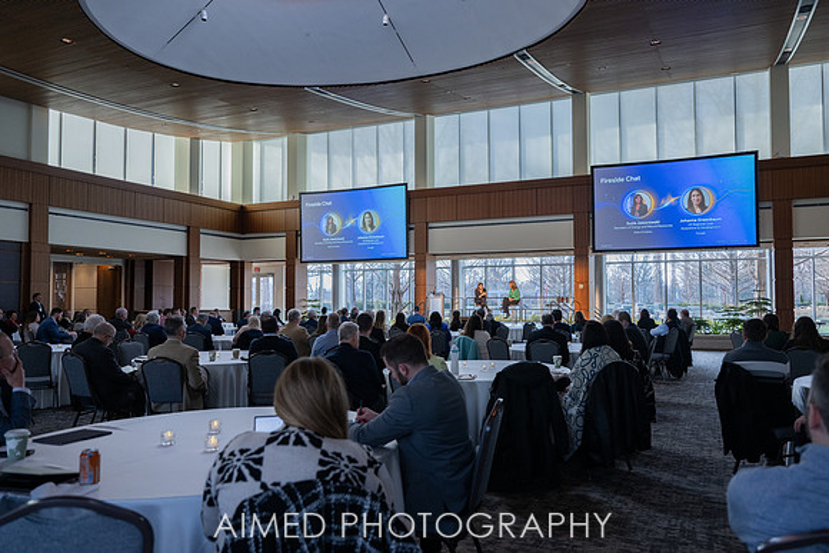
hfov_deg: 68.0
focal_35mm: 27
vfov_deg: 48.6
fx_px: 612
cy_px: 278
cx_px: 457
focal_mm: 24
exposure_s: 1/200
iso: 500
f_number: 2.8
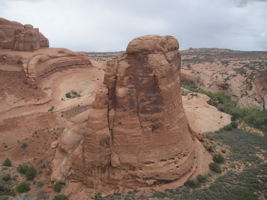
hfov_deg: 51.4
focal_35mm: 36
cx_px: 134
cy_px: 100
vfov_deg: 39.7
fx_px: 278
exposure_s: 1/627
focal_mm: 6.3
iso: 64
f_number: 3.5
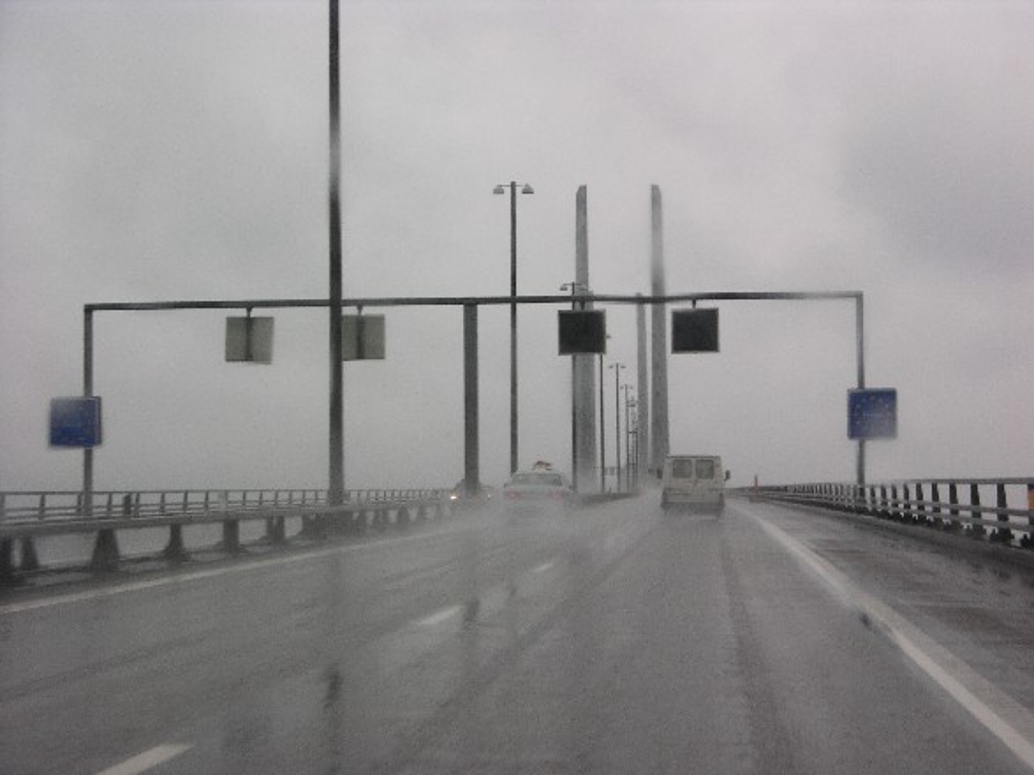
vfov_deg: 16.8
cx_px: 517
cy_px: 388
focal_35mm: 88
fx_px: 2628
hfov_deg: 22.3
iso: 50
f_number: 4.4
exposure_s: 1/148
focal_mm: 22.3
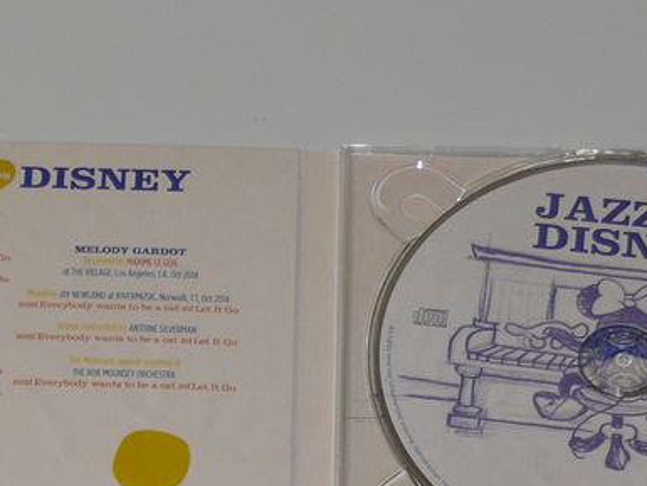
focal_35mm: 205
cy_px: 622
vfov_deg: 7.2
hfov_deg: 9.6
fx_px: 3833
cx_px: 276
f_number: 3.2
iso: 100
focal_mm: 13
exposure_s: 1/30
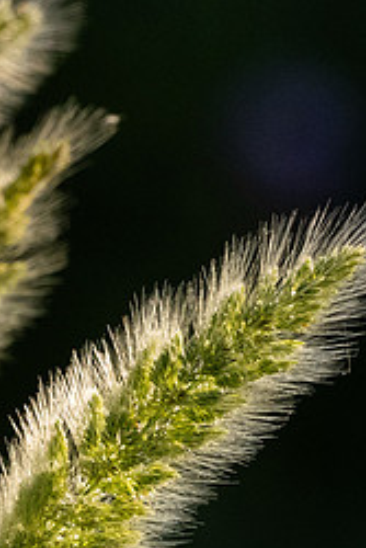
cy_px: 436
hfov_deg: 0.8
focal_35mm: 1652
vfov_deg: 1.2
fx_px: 25156
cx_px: 36
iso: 1250
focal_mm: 300
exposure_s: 1/1600
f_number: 8
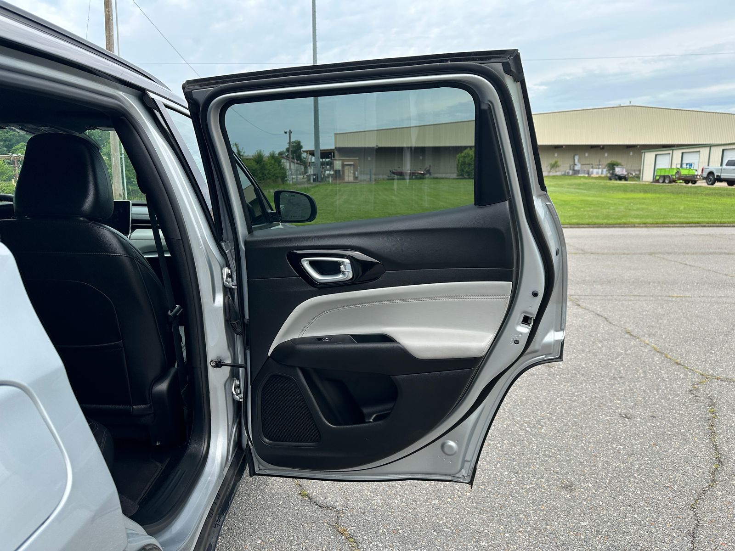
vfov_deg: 56.8
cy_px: 276
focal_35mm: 24
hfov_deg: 71.6
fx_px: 510
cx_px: 368
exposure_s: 1/1751
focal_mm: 6.86
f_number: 1.78
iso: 80
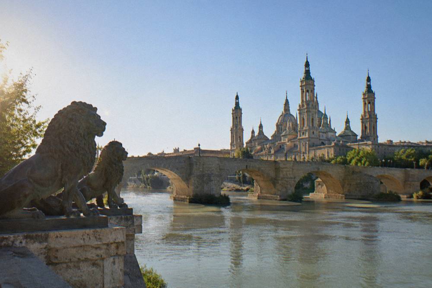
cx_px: 216
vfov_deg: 27.5
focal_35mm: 49
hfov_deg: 40.4
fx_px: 588
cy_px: 144
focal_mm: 49
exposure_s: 1/160
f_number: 3.5
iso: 1250
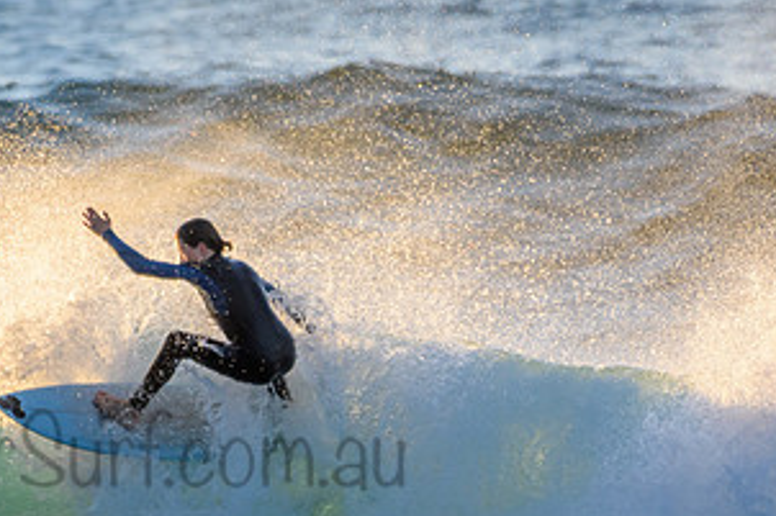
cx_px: 134
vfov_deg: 1.0
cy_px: 427
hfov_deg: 1.4
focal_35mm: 1441
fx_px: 31043
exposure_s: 1/1600
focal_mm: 500
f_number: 5.6
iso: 720
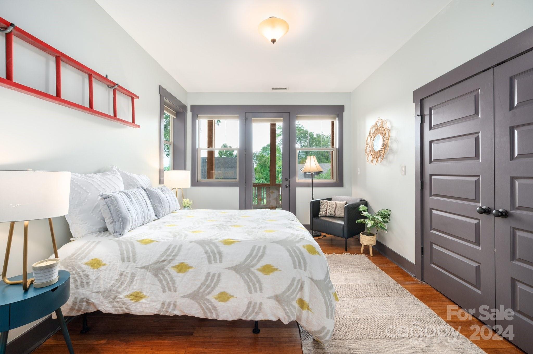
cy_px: 177
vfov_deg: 81.1
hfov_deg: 104.3
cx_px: 266
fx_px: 207
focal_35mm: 14
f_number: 8
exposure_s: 1/5
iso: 800
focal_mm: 14
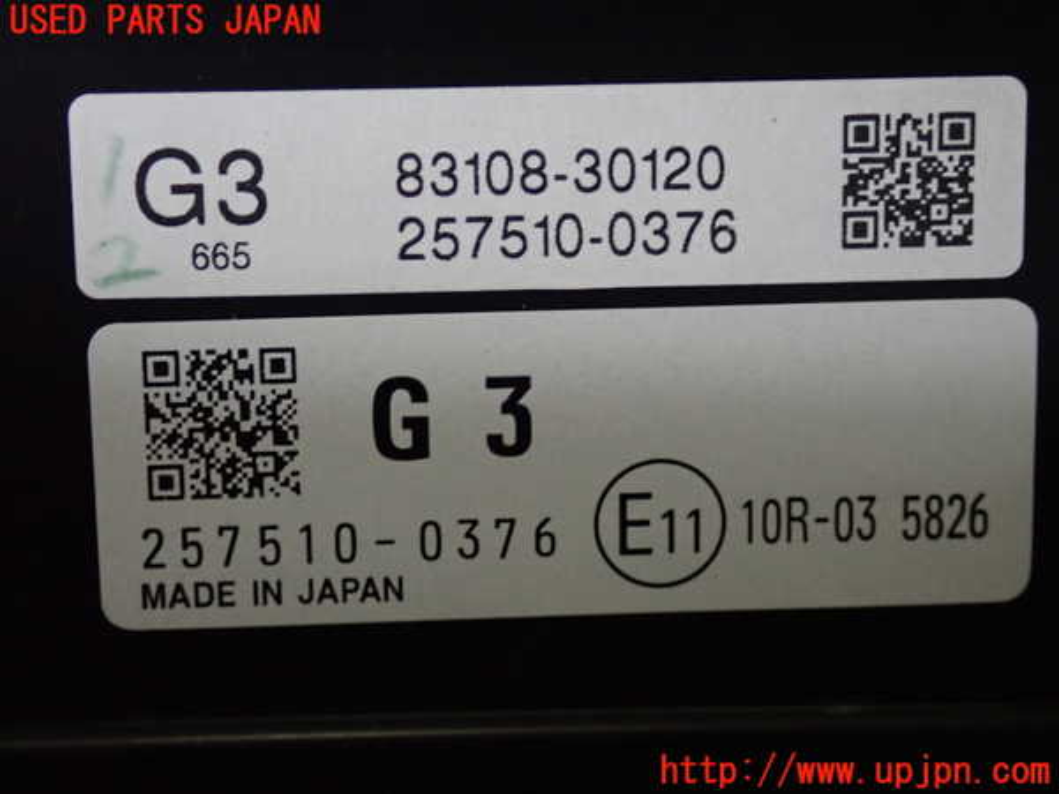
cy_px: 397
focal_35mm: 77
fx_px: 2356
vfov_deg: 19.1
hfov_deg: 25.3
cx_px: 530
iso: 1000
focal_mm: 13.65
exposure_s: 1/125
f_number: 4.1
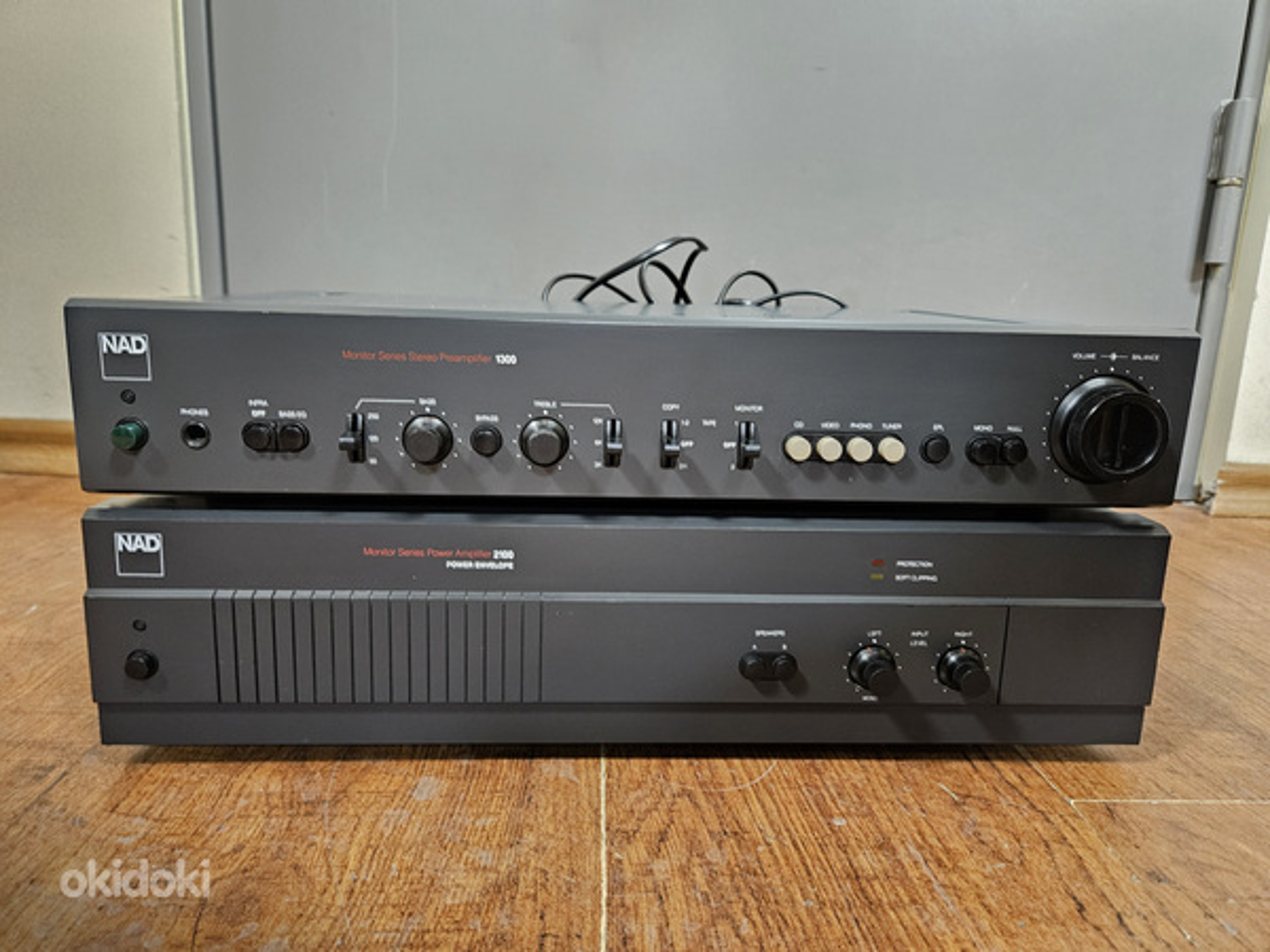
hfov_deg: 73.9
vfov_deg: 58.9
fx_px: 844
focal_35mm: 23
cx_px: 635
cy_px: 476
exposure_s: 1/25
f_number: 1.8
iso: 640
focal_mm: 5.4
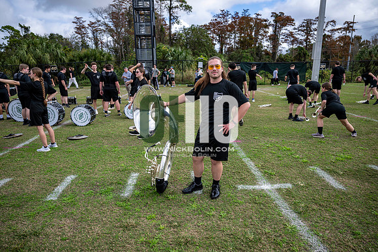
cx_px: 189
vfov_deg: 53.2
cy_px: 126
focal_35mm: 24
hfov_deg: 73.7
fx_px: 252
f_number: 2.8
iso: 100
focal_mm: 24
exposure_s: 1/1250
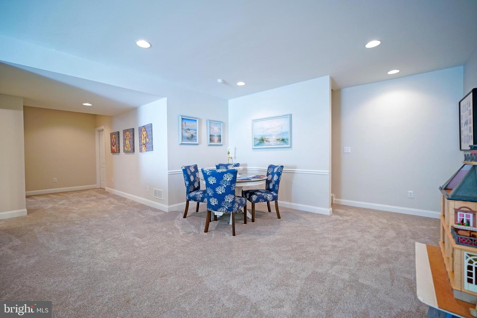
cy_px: 159
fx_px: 199
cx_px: 238
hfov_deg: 100.4
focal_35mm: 15
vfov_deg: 77.3
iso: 640
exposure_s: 1/30
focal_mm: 10
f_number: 2.8
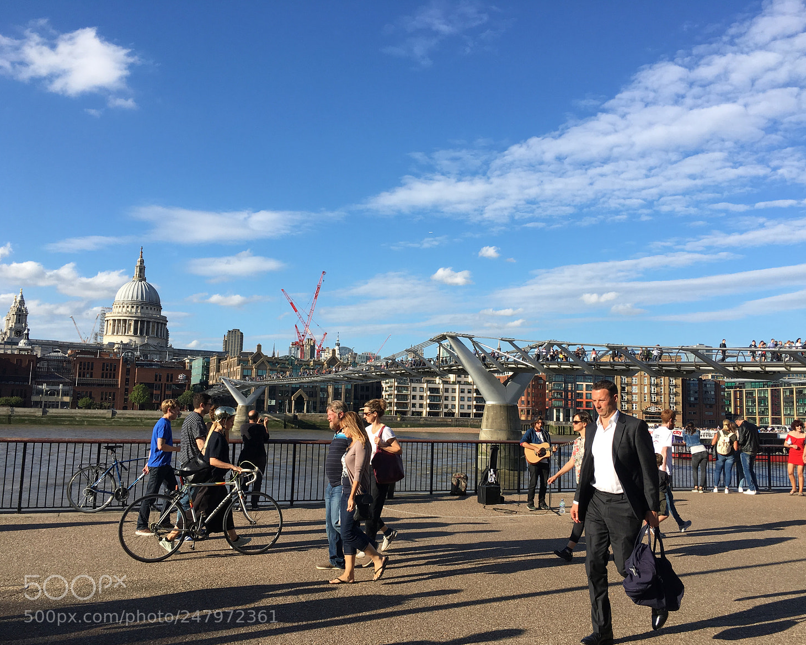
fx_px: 740
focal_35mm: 31
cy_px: 329
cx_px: 431
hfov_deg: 57.1
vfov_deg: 47.1
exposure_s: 1/1202
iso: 25
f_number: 2.2
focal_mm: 4.15
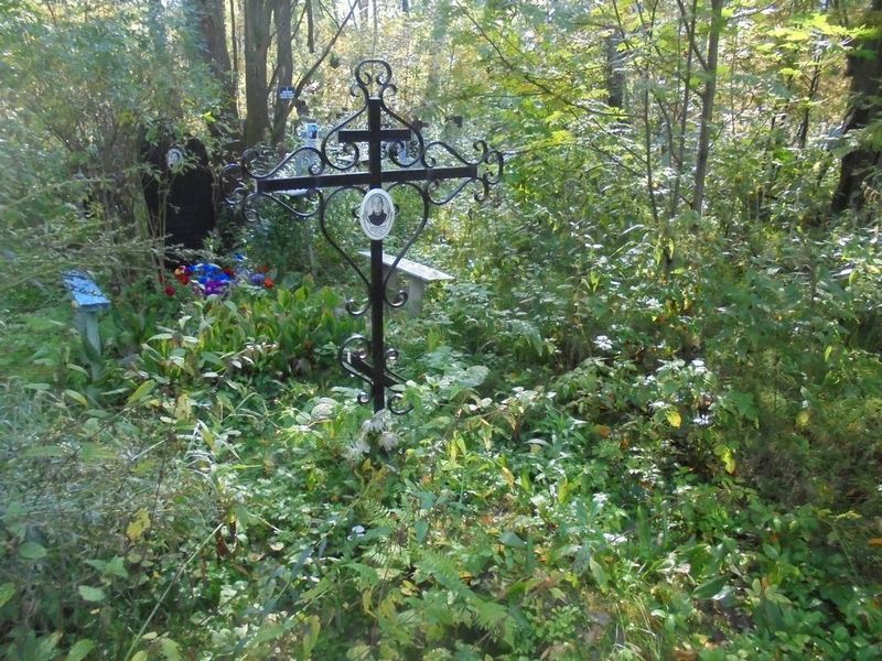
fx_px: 662
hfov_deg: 67.3
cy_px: 330
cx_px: 441
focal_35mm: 26
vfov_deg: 53.1
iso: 400
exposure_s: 1/160
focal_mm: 4.6
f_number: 3.5
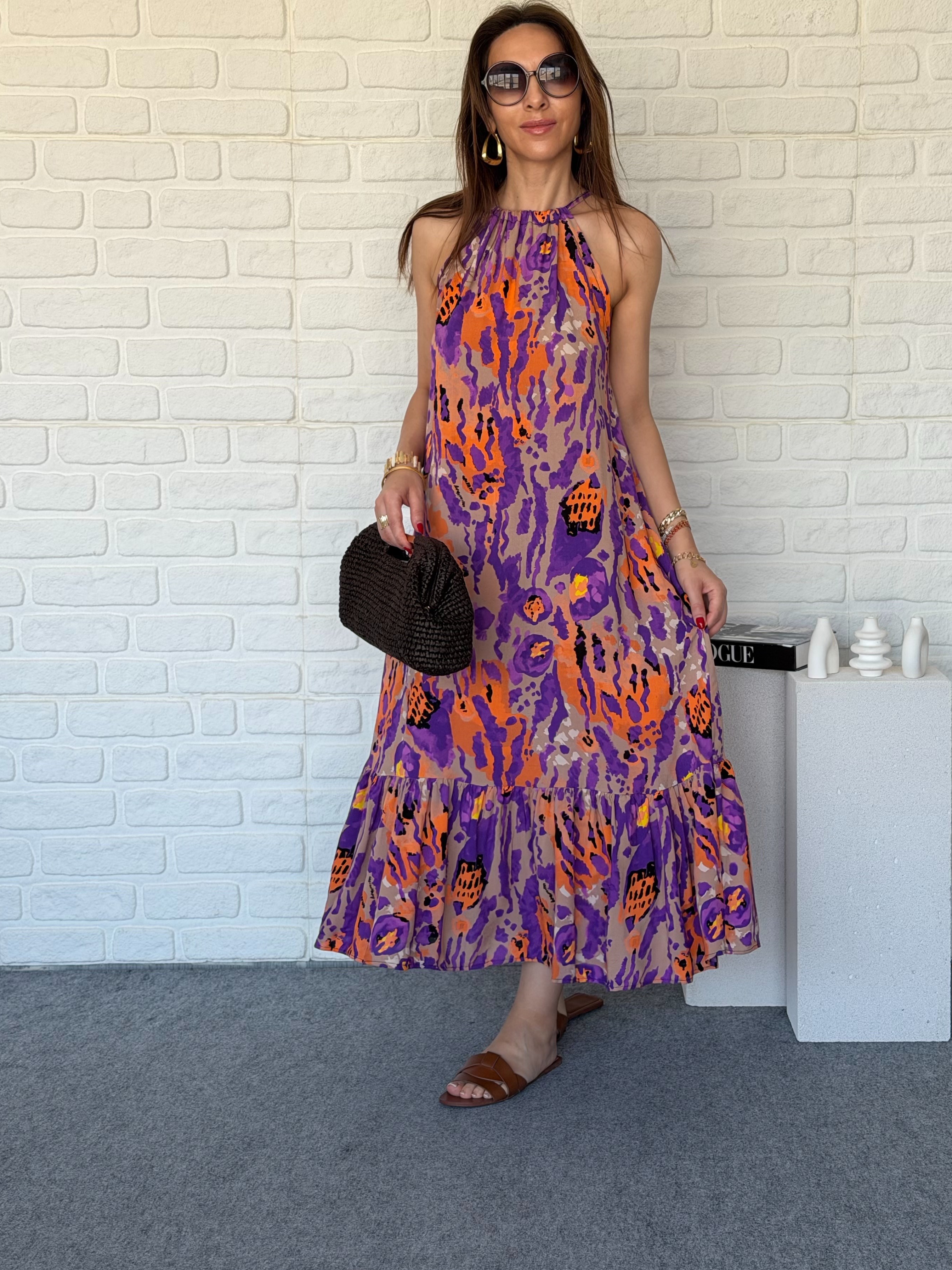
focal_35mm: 54
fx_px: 1980
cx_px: 532
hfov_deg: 27.0
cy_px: 589
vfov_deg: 35.5
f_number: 1.78
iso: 50
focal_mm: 6.76
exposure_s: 1/174
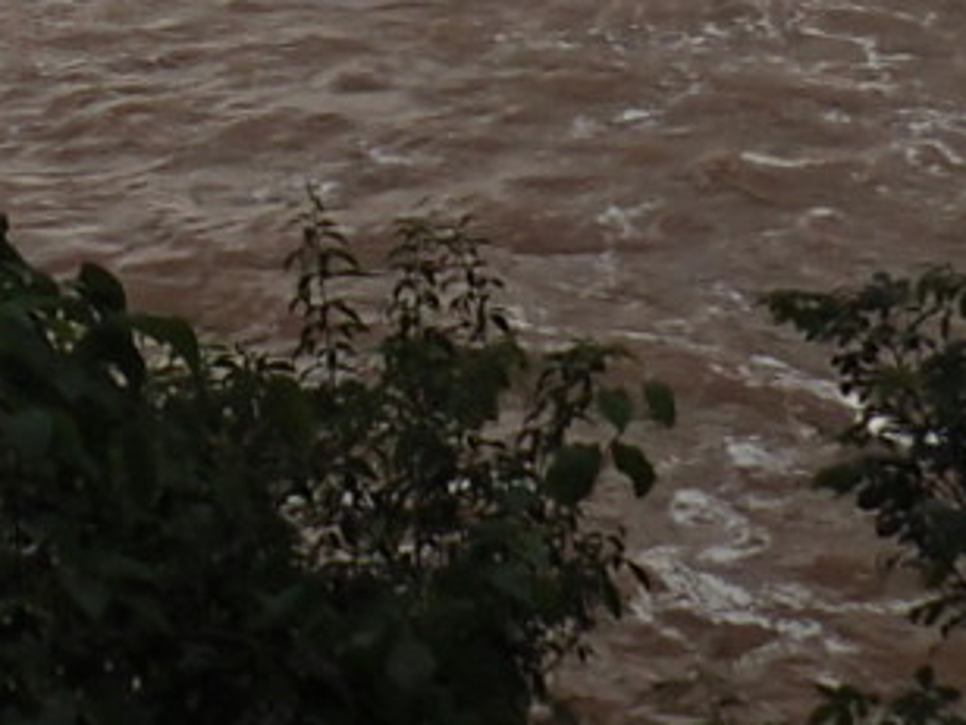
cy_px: -982
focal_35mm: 156
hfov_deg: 12.3
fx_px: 4353
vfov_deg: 8.7
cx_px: -279
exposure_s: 1/640
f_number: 5.6
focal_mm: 4.5
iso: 100
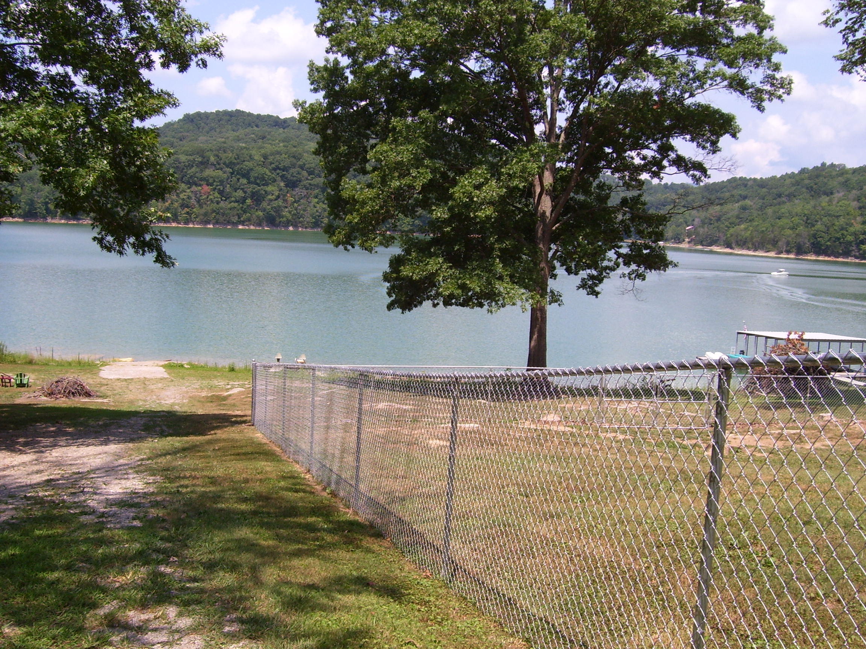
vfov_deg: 39.7
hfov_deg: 51.4
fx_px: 901
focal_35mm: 36
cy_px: 324
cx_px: 433
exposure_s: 1/500
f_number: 4.8
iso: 80
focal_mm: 6
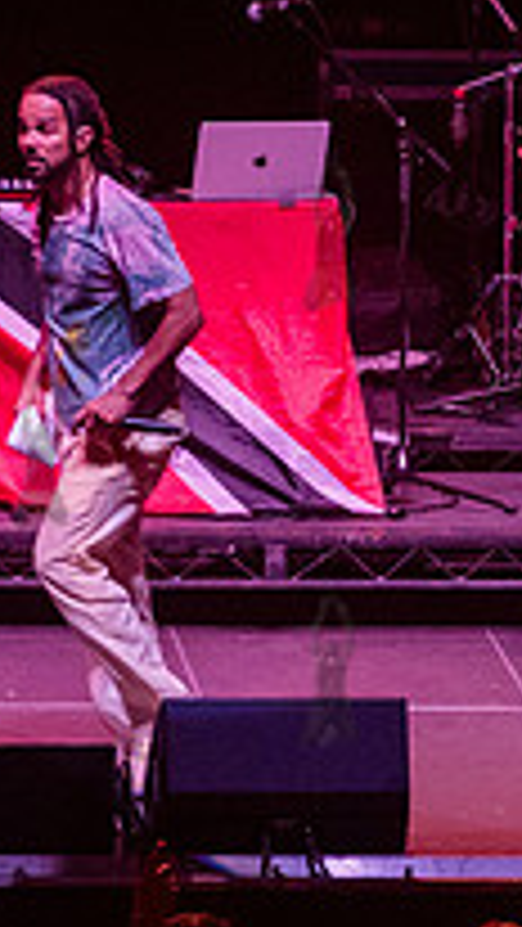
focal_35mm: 465
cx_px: 1034
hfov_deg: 2.6
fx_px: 11433
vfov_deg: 4.6
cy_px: 431
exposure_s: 1/640
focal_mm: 120
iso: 4000
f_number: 4
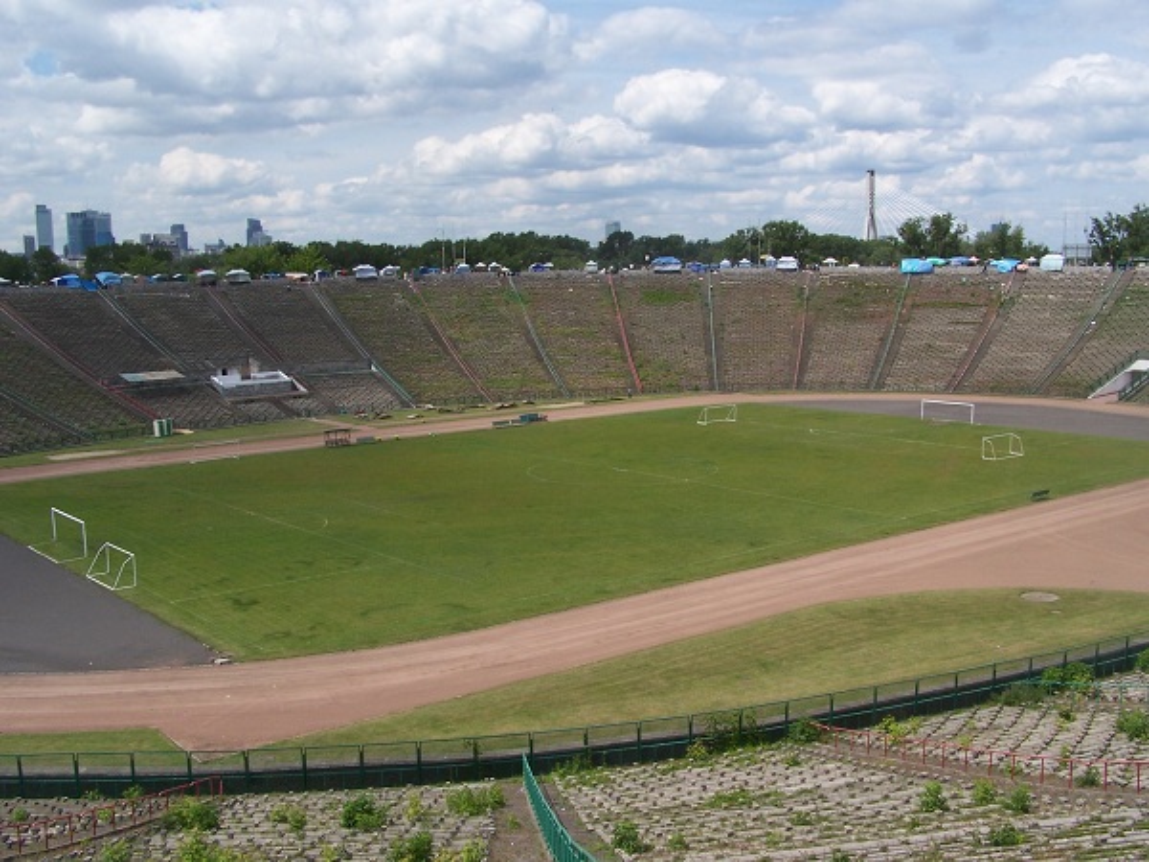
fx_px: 1261
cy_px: 431
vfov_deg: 37.7
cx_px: 574
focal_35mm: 38
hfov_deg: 49.0
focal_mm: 6.3
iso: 80
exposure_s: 1/250
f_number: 8
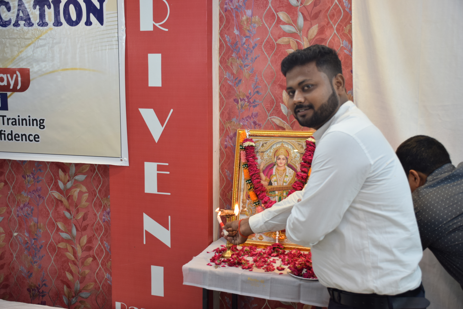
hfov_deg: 43.6
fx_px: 579
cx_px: 232
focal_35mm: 45
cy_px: 154
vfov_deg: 29.9
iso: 400
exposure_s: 1/60
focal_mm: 30
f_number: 4
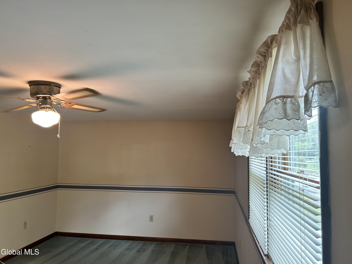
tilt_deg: +4.4
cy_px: 132
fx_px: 264
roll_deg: -0.1
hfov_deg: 67.3
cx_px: 176
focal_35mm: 26
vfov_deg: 53.1
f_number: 1.5
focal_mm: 5.7
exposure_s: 1/60
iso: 125
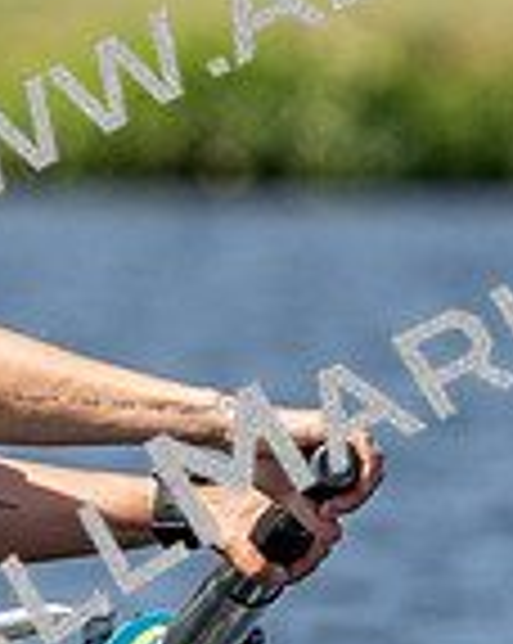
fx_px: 29023
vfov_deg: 1.3
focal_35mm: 1526
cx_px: -526
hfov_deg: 1.0
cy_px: 349
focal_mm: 400
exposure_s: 1/2000
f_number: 6.3
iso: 320
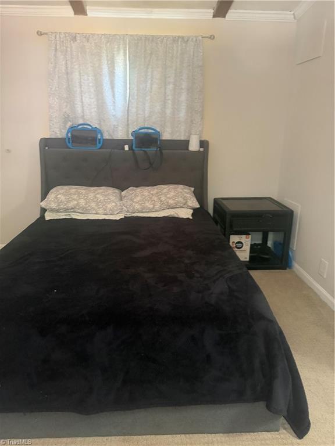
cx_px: 168
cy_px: 223
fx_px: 310
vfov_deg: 71.6
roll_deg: +0.1
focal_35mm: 24
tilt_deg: -16.4
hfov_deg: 56.8
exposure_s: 1/40
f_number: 1.78
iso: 800
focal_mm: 6.76
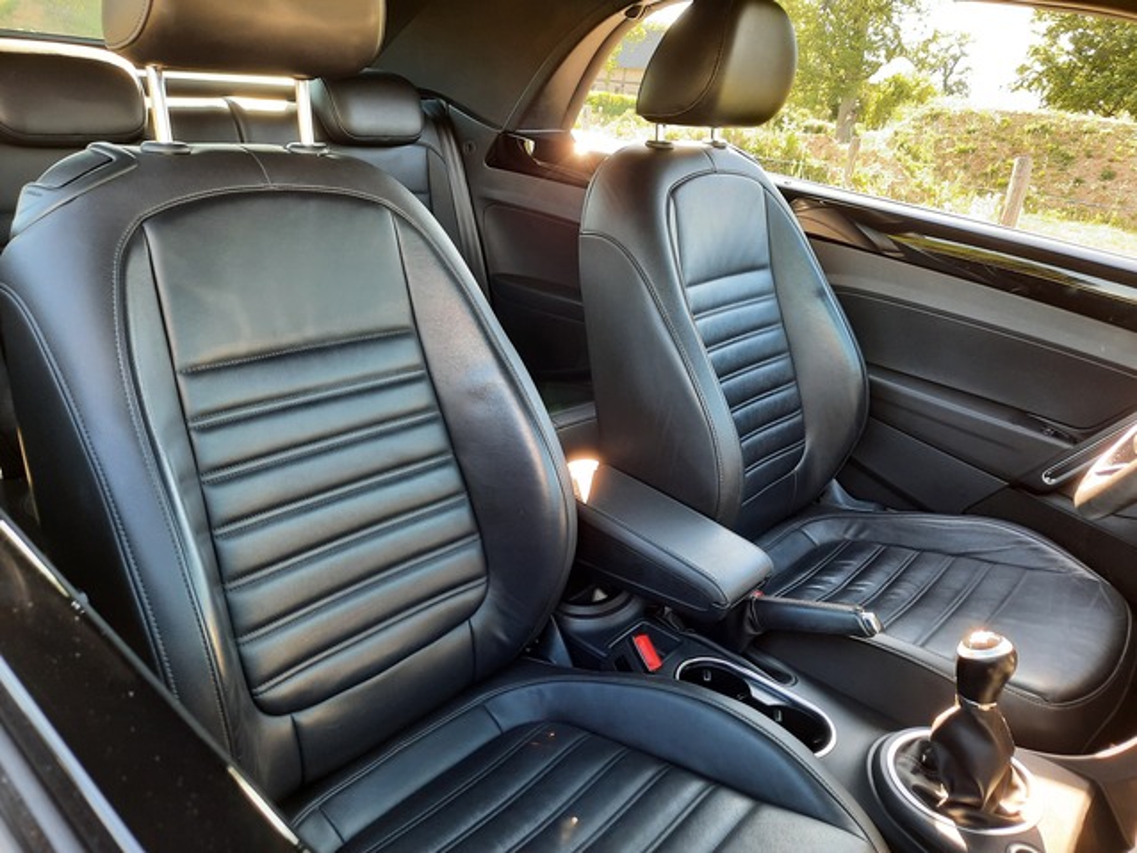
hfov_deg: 69.4
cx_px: 568
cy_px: 426
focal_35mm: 25
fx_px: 821
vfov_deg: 54.9
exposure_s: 1/50
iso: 100
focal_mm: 4.6
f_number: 2
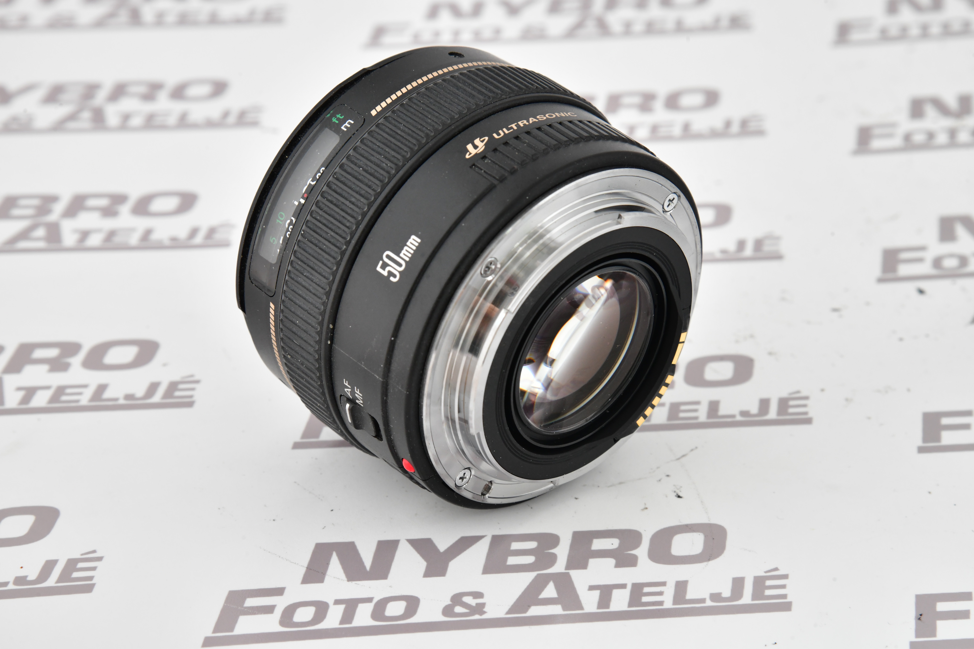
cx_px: 487
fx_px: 3246
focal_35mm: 120
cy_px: 324
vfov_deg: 11.4
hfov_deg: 17.1
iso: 1600
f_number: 14
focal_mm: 120
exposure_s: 1/125
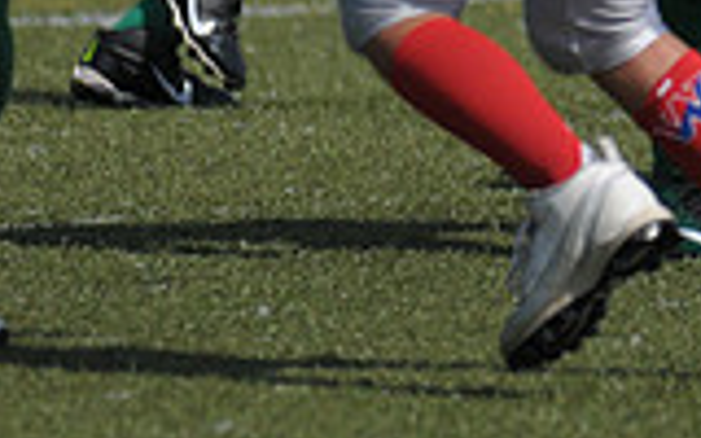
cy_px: -331
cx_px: 951
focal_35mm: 1385
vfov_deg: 0.9
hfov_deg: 1.5
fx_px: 26460
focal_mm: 250
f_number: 4
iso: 640
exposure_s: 1/8000
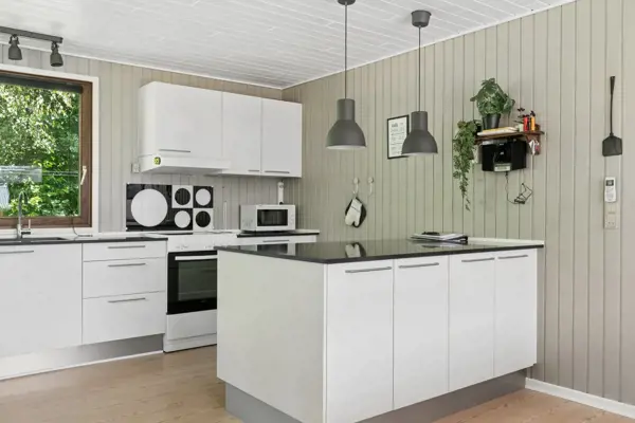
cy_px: 212
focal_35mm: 30
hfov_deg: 61.9
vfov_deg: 43.6
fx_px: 529
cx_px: 318
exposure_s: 1/6
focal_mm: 20
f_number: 8
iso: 200
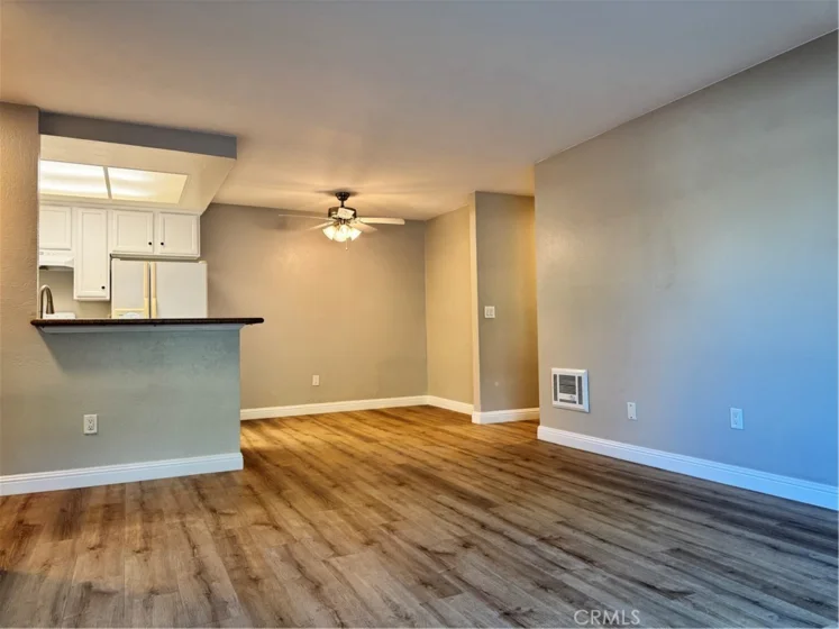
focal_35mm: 24
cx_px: 420
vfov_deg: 56.8
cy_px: 314
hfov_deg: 71.6
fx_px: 582
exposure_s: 1/120
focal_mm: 6.76
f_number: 1.78
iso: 200
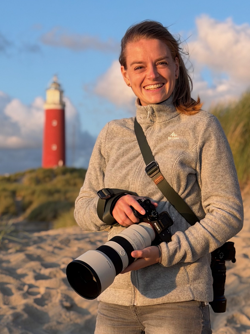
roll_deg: -0.5
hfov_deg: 26.6
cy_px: 161
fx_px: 530
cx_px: 131
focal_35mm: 55
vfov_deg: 34.9
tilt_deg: -0.1
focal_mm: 6.76
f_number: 1.78
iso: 64
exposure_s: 1/1307
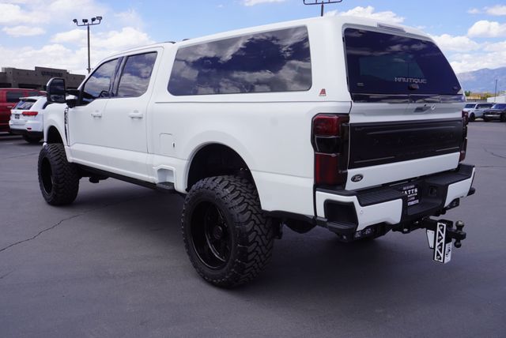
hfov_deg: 57.2
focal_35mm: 33
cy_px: 169
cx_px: 253
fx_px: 464
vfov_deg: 40.0
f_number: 10
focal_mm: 22
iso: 100
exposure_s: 1/125
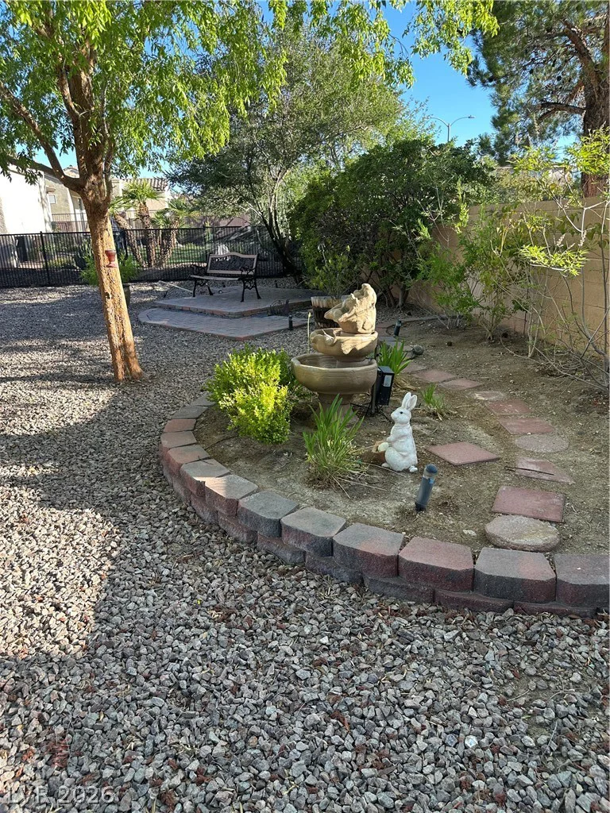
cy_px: 406
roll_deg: +2.0
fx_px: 564
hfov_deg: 56.8
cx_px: 305
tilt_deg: -17.5
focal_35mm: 24
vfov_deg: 71.6
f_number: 1.78
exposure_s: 1/462
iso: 80
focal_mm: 6.86
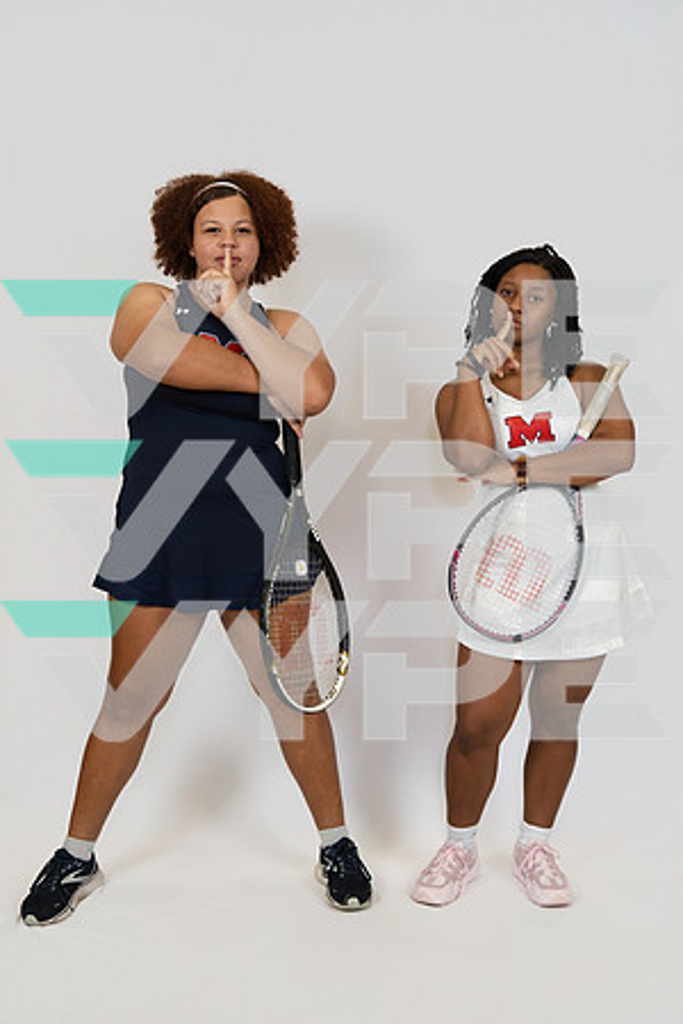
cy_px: 512
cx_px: 342
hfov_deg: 29.9
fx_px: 1281
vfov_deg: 43.6
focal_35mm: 45
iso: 500
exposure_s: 1/125
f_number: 4
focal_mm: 45
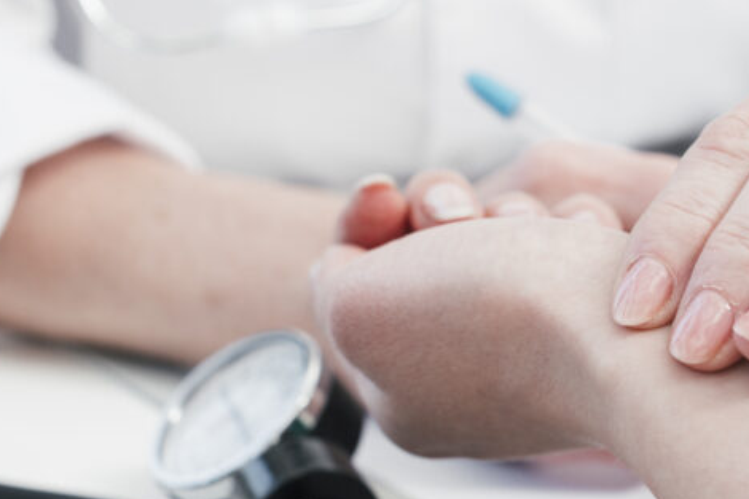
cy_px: 337
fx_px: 2267
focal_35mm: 109
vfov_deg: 12.5
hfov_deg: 18.6
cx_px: 588
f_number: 5.6
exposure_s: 1/160
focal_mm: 50
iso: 200
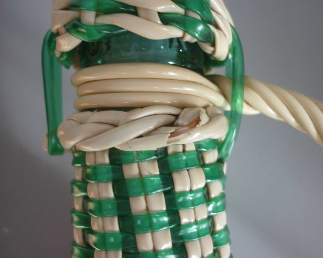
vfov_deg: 42.2
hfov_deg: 51.5
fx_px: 335
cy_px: 127
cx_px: 175
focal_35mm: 35
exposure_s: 1/50
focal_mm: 5.5
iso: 80
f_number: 2.8
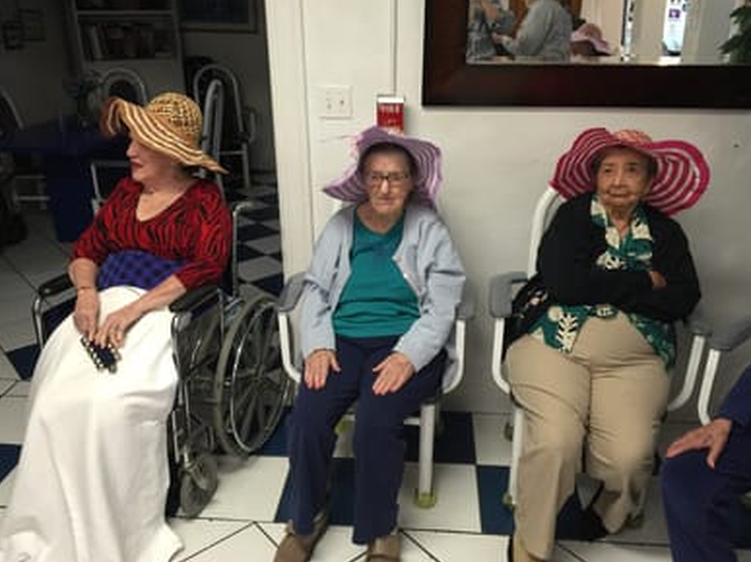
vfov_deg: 46.8
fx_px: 651
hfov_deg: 60.0
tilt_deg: -23.4
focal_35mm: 30
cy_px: 283
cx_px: 373
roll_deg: +0.5
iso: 64
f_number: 2.2
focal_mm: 4.15
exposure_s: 1/15
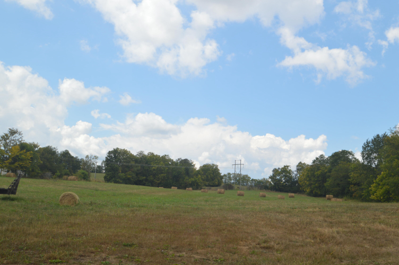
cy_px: 132
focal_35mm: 36
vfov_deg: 36.8
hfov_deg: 53.2
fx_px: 399
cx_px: 200
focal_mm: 24
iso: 100
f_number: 8
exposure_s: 1/250
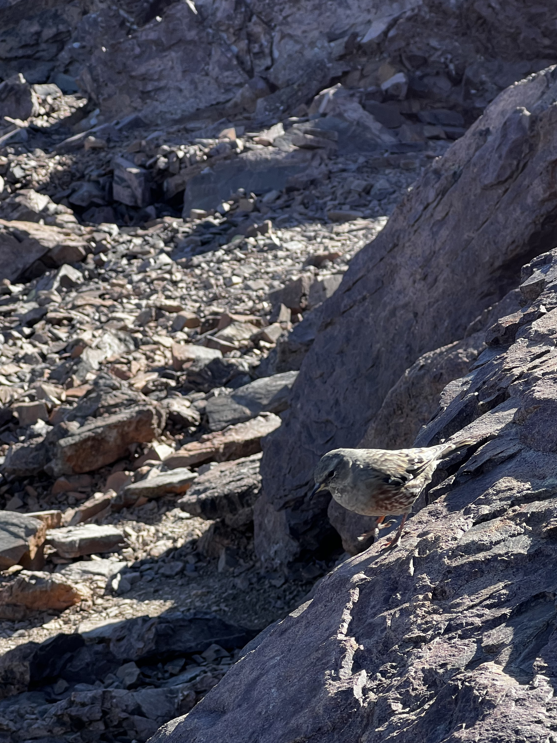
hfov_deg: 14.4
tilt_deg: -8.8
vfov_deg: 19.0
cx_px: 340
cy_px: 478
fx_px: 2209
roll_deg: -0.2
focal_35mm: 103
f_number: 2.8
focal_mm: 9
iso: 32
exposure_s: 1/173
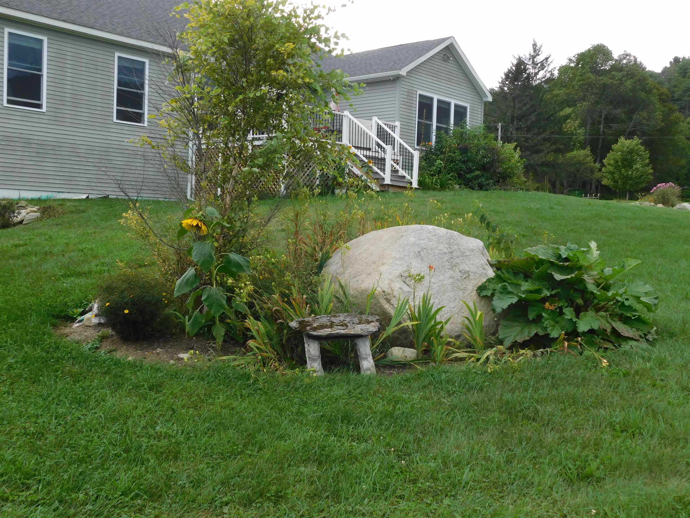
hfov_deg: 51.4
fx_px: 718
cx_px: 345
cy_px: 259
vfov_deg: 39.7
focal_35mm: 36
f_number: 3.5
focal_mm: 6.3
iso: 125
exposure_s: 1/500
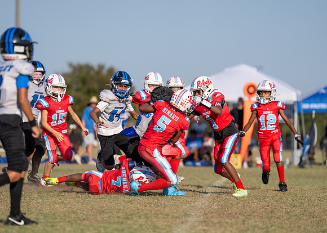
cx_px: 176
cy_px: 116
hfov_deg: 9.2
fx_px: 2035
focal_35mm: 219
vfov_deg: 6.6
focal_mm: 200
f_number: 3.2
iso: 125
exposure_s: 1/3200
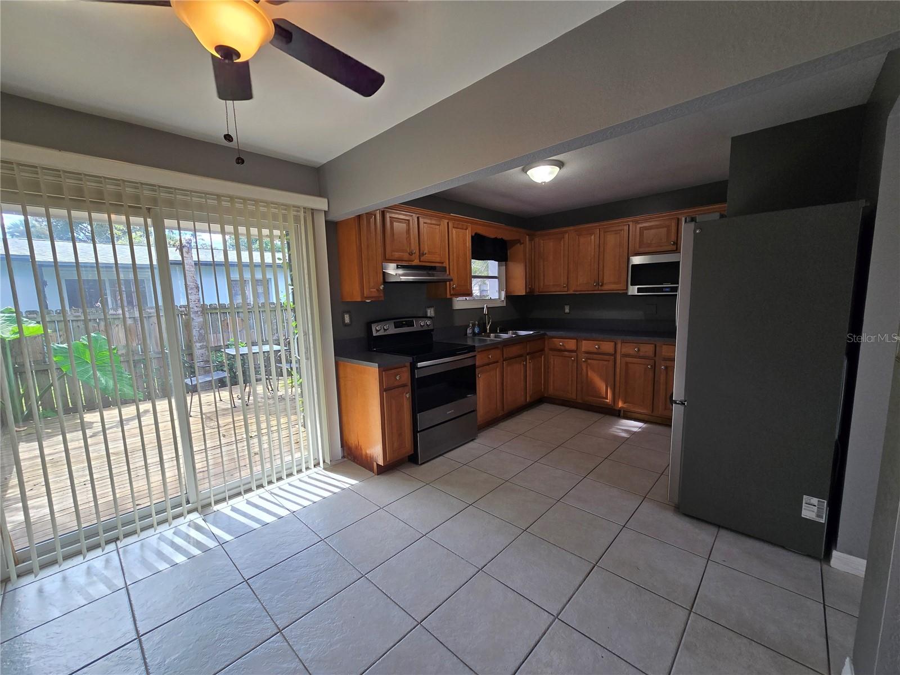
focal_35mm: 13
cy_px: 338
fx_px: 338
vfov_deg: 89.9
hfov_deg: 106.2
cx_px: 450
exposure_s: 1/120
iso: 64
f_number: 2.2
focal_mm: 2.2
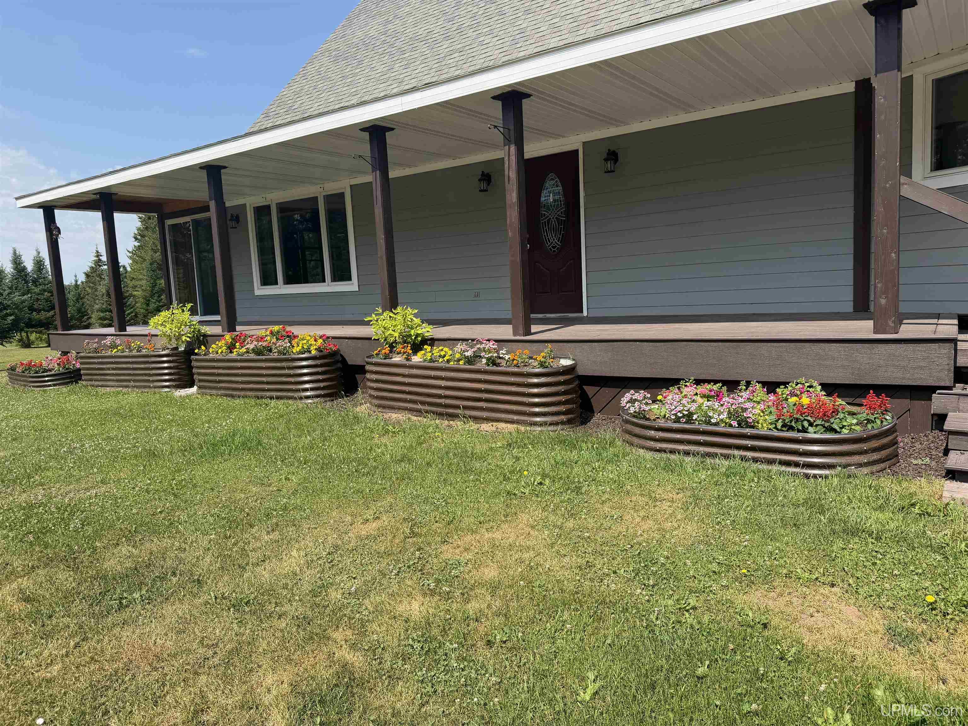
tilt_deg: -7.3
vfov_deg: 56.8
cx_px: 484
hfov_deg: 71.6
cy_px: 363
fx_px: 671
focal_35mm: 24
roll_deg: +2.9
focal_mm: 6.76
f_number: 1.78
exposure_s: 1/2801
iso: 80
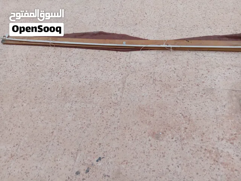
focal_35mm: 27
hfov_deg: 65.3
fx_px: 188
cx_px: 120
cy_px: 90
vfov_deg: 51.4
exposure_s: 1/50
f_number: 1.8
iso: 100
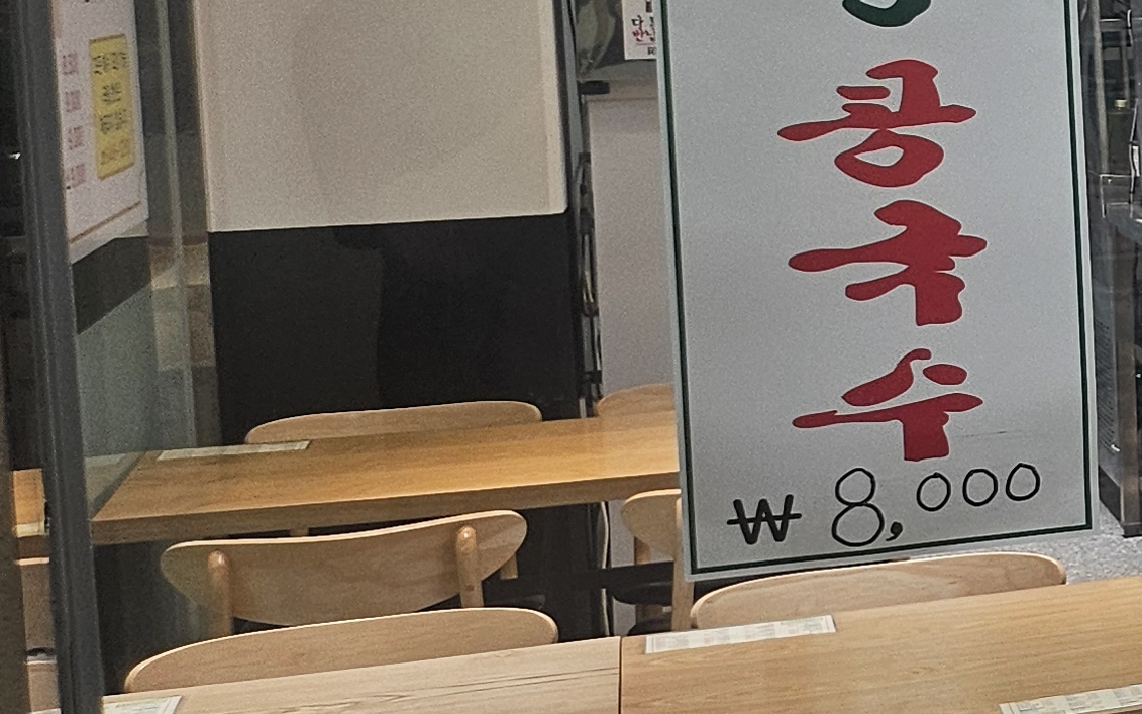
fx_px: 2801
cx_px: 2008
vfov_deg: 14.4
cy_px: 81
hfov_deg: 18.5
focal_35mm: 90
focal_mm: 5
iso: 80
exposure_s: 1/120
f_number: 1.8
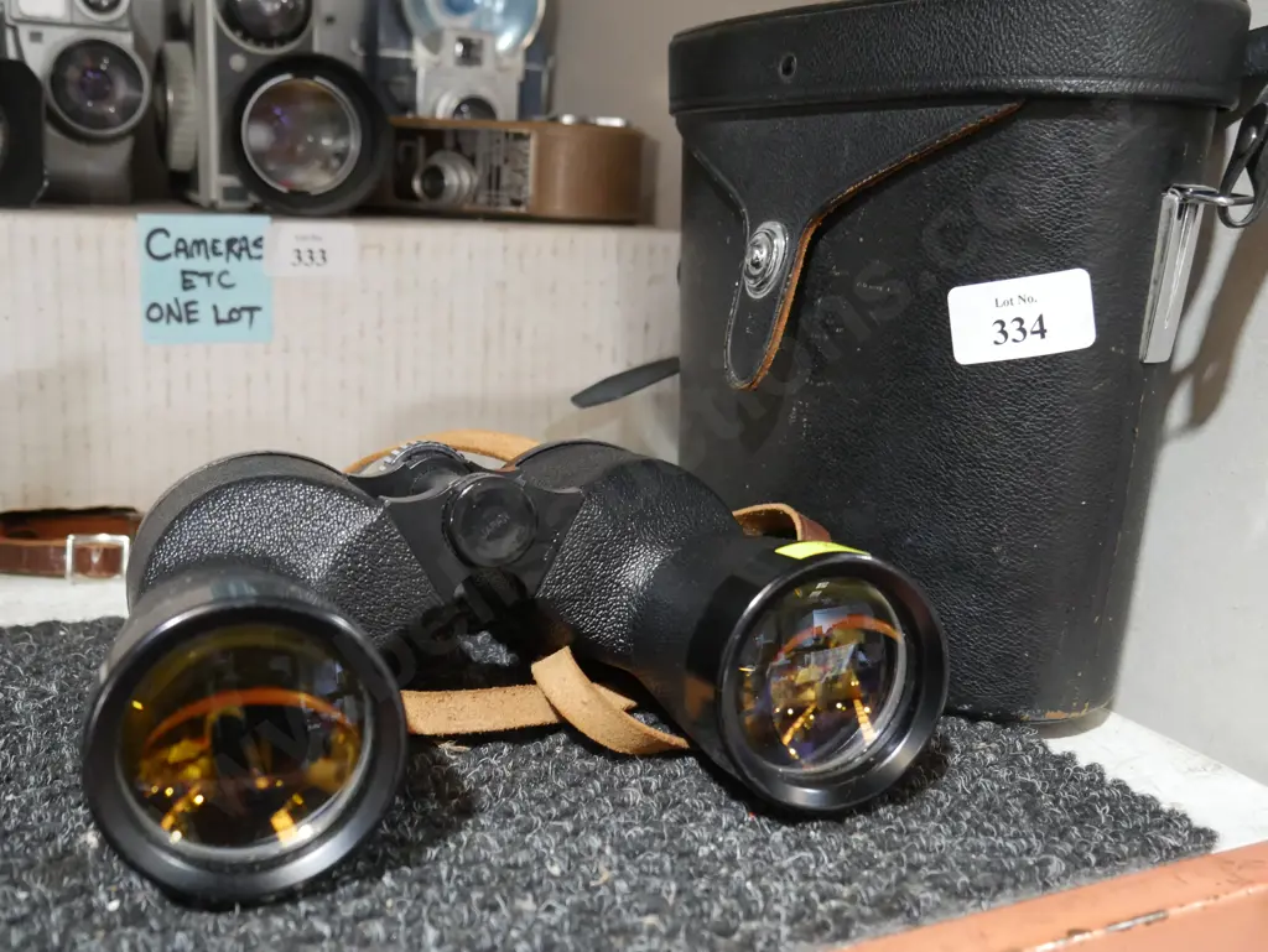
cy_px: 476
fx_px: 1319
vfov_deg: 39.7
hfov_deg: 51.3
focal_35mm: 36
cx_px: 634
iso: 2500
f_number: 4
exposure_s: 1/60
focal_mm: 18
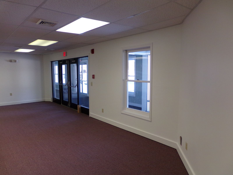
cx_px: 116
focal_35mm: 26
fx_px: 175
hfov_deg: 67.3
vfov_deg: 53.1
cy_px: 88
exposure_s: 1/70
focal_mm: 4.7
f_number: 3.2
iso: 200
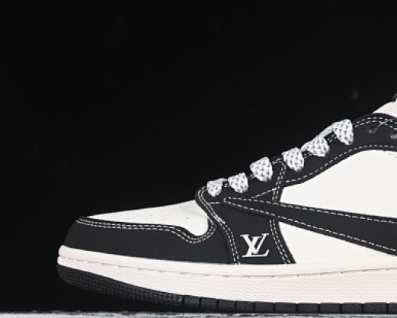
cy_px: 144
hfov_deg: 13.1
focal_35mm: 146
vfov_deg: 10.6
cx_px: 348
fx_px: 1716
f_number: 7.1
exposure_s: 1/60
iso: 160
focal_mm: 50
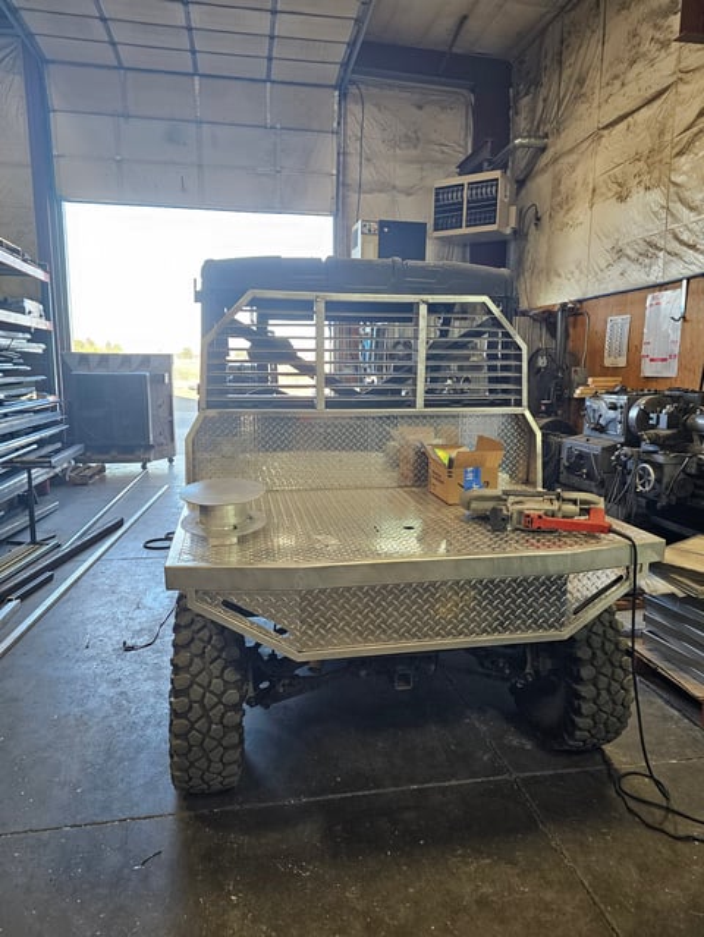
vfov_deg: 73.9
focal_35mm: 23
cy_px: 468
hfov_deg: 58.9
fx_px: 623
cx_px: 352
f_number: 1.7
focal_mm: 6.3
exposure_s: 1/120
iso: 160
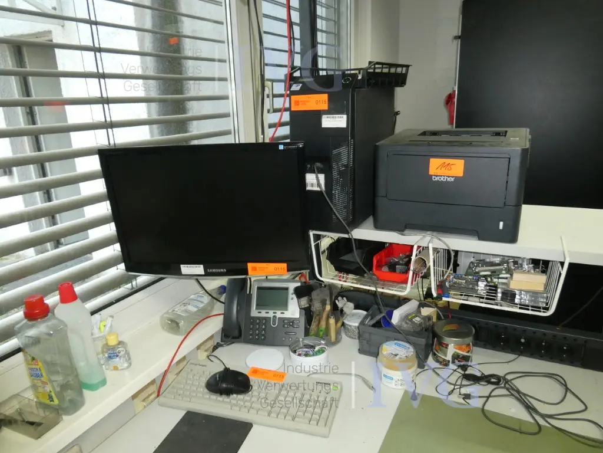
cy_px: 226
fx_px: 418
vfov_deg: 56.8
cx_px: 302
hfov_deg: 71.6
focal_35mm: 24
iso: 400
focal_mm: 4.3
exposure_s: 1/60
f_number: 3.3
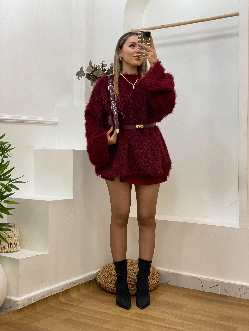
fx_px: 499
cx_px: 124
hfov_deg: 28.0
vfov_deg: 36.8
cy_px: 166
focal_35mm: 52
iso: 100
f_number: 2
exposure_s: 1/100
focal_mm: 6
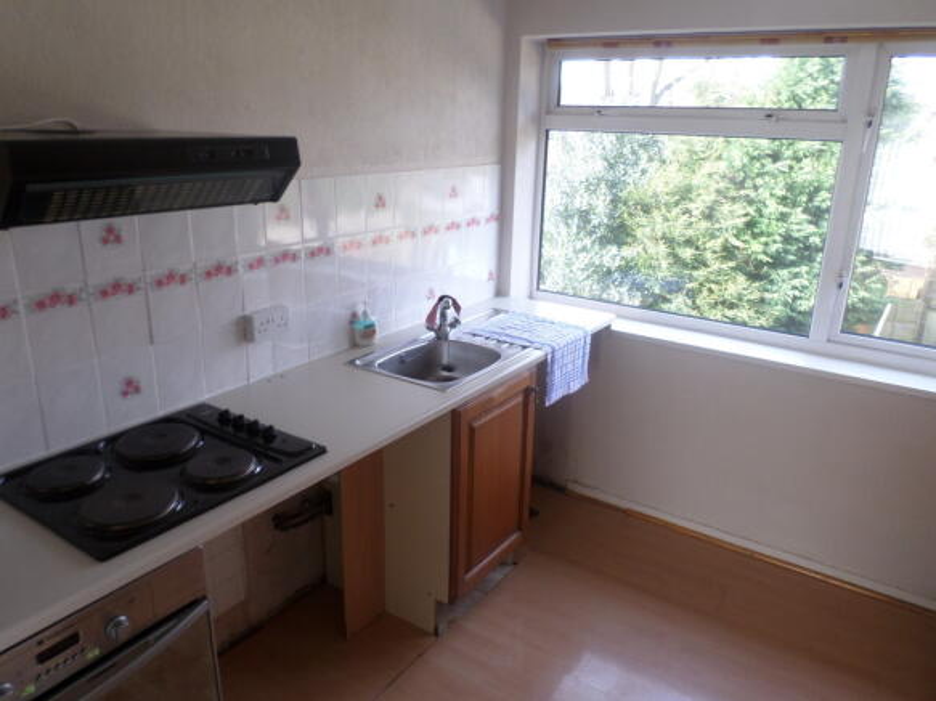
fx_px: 676
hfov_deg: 69.4
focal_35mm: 25
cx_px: 468
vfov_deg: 54.9
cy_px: 350
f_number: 2.5
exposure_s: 1/30
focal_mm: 4.5
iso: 80
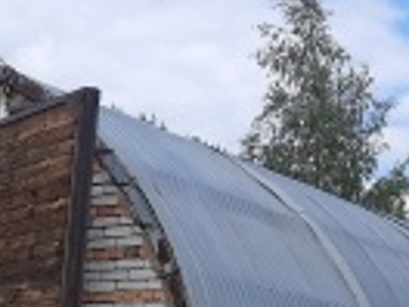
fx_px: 1122
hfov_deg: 19.8
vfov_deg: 15.1
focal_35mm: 95
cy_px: 358
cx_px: -34
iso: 20
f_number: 2
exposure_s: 1/661
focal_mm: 4.6
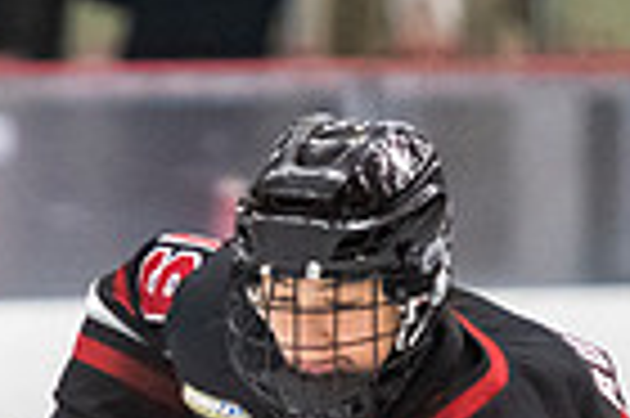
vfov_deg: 1.3
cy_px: 848
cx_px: 166
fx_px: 17759
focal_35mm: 1016
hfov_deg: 2.0
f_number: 3.2
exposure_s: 1/800
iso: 2500
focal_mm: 165
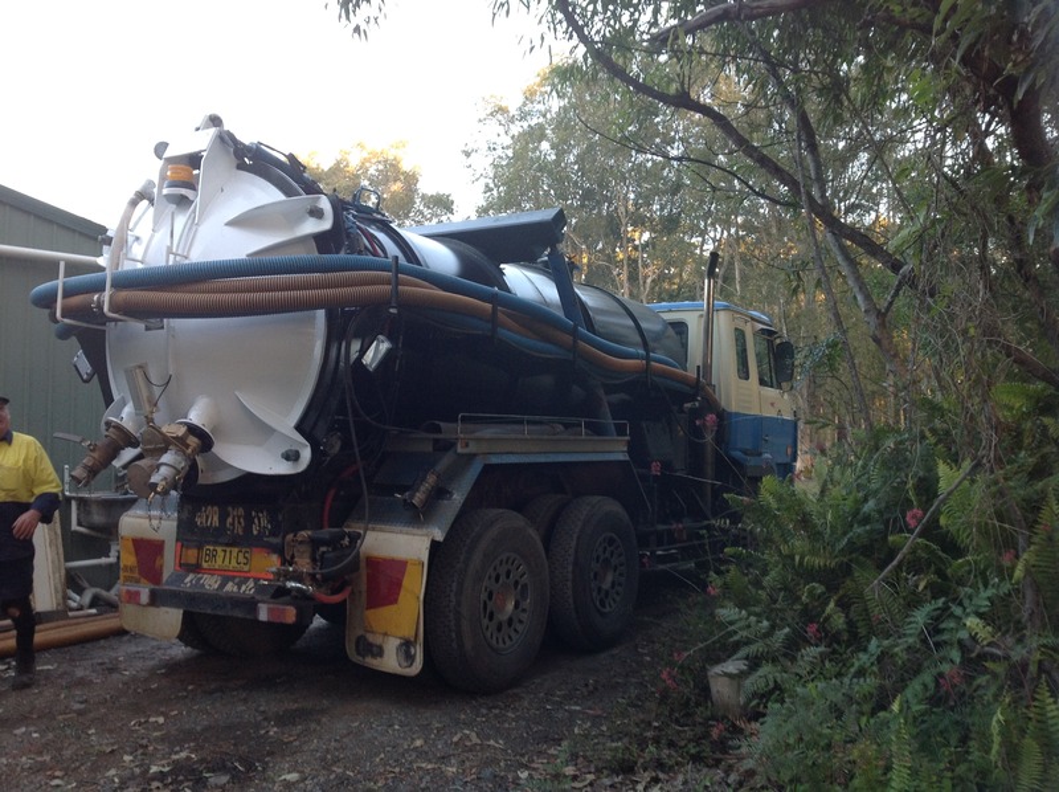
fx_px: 1069
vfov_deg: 40.6
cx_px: 530
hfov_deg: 52.7
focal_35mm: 35
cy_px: 396
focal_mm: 4.28
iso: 80
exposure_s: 1/60
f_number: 2.4
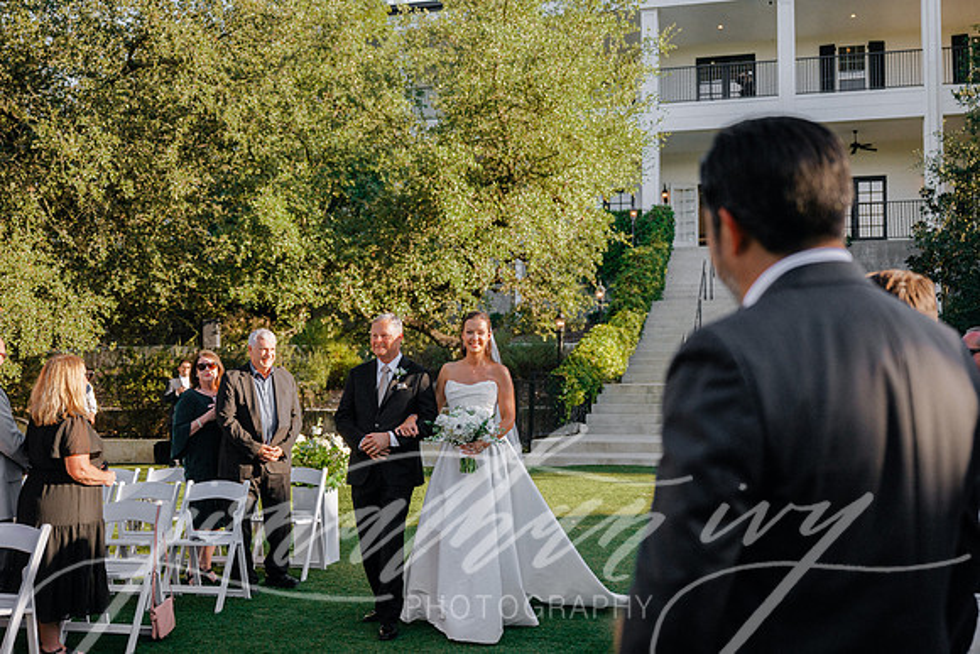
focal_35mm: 41
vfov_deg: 32.9
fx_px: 1107
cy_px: 315
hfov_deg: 47.8
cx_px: 494
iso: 200
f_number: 2.8
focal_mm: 38
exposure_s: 1/2500
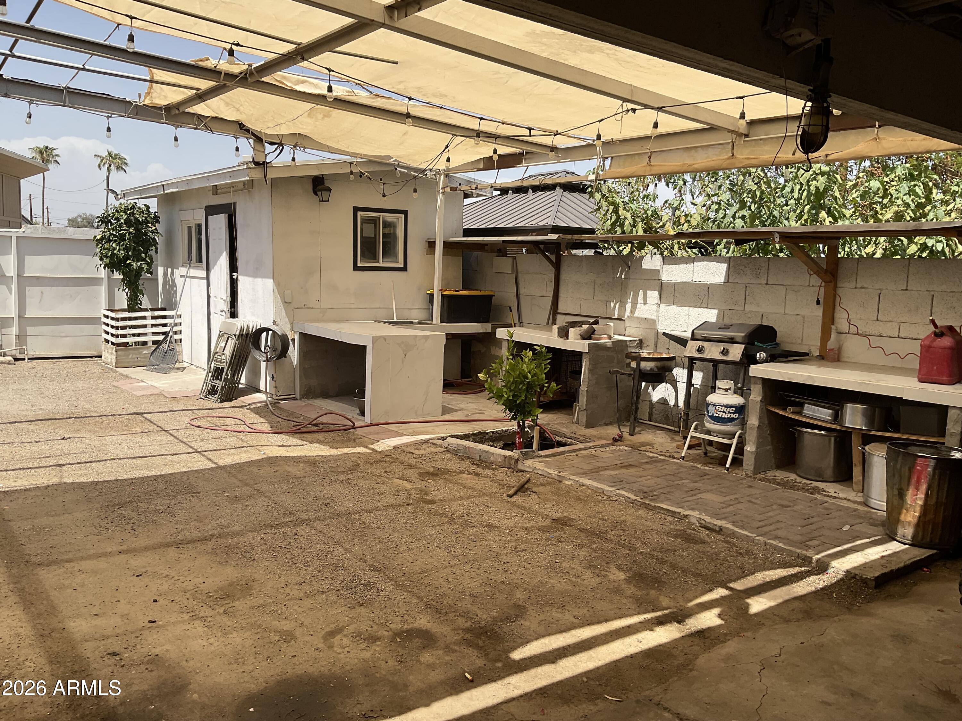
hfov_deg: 61.7
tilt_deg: -7.1
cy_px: 360
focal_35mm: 29
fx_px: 806
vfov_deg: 48.2
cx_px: 481
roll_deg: -2.5
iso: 16
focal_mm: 3
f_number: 1.8
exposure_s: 1/1534
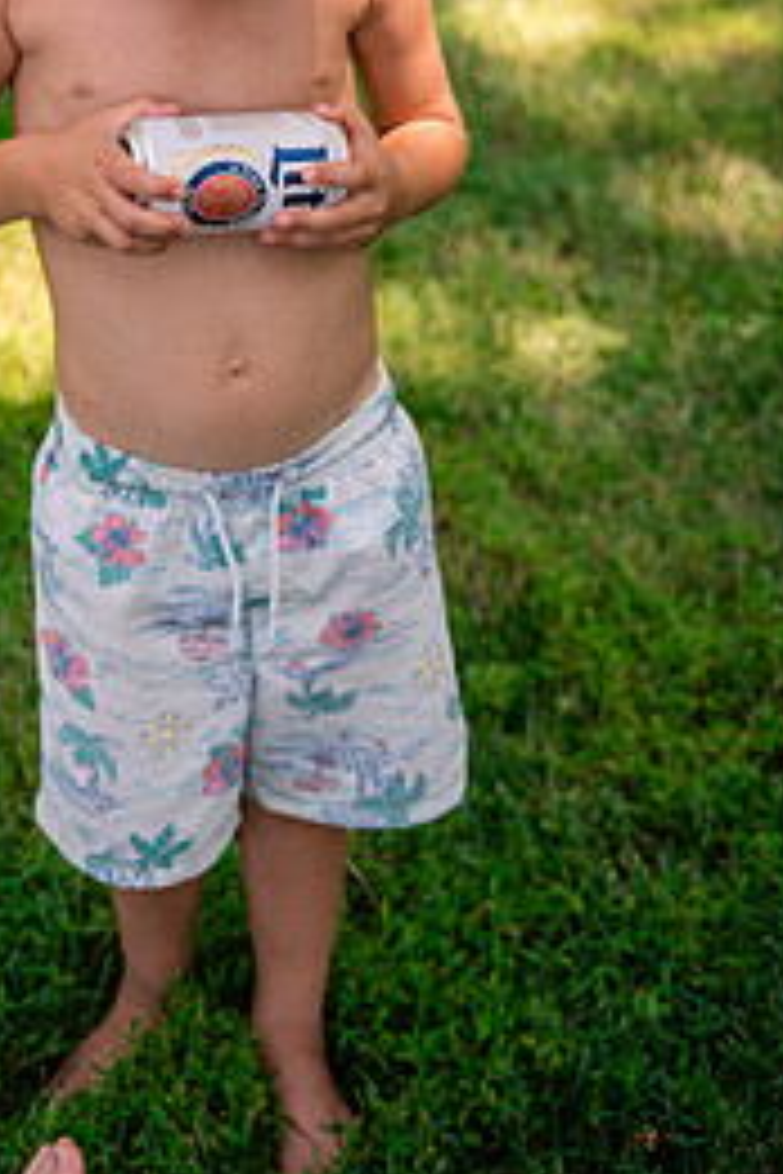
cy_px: 180
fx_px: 2642
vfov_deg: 24.5
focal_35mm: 81
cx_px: 230
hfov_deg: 16.8
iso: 400
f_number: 2.8
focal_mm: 47
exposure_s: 1/1250
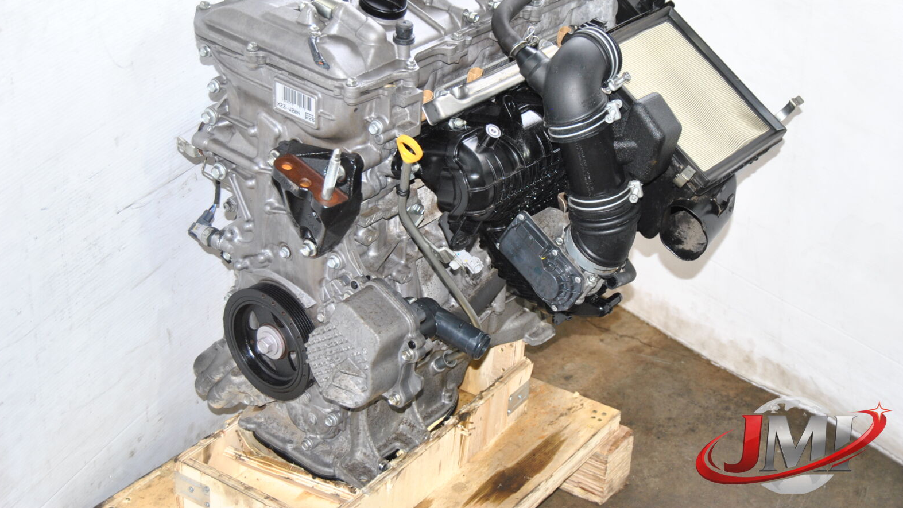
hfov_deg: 32.8
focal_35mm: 64
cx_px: 452
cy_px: 207
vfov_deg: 18.8
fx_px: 1532
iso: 400
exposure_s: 1/60
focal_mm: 40
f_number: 5
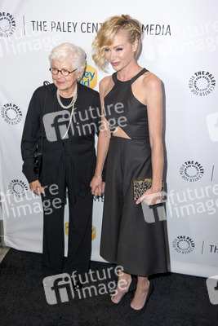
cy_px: 163
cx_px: 109
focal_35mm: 38
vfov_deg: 50.7
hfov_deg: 35.1
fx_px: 345
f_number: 4.5
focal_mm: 38
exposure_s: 1/400
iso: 500
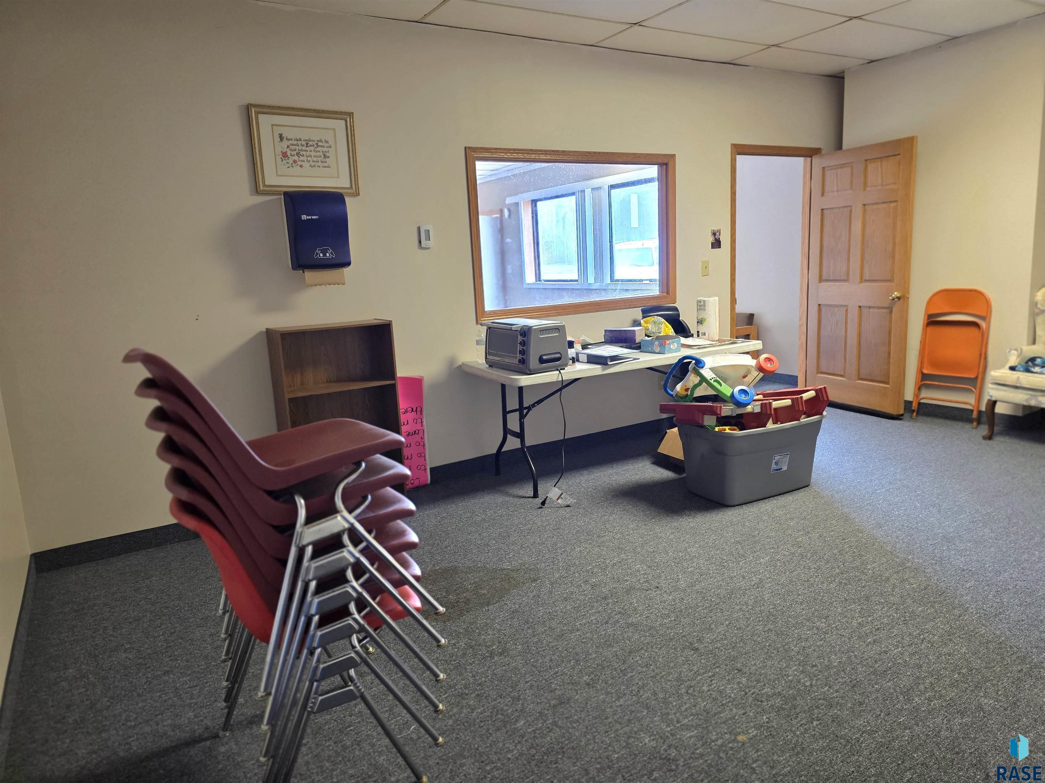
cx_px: 522
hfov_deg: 73.9
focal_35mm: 23
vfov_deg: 58.9
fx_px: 694
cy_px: 392
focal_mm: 6.3
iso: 320
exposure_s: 1/63.3
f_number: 1.7
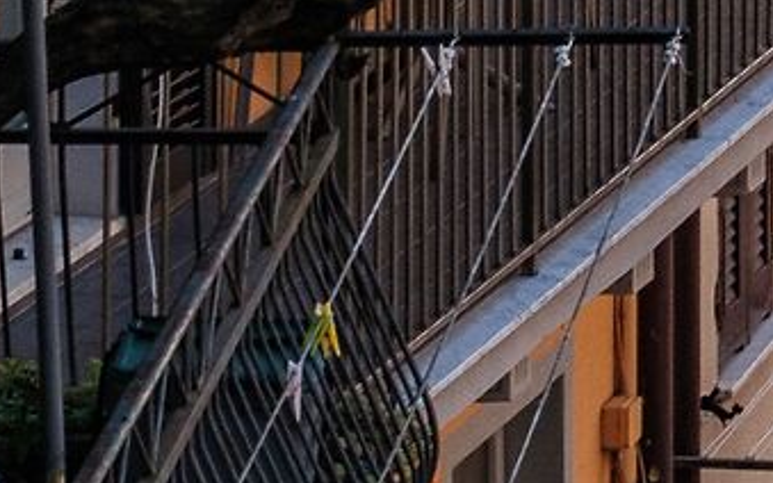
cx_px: 1906
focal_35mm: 448
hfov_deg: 4.6
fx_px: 9439
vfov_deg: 2.9
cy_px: -1244
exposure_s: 1/60
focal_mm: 41.1
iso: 200
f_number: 10
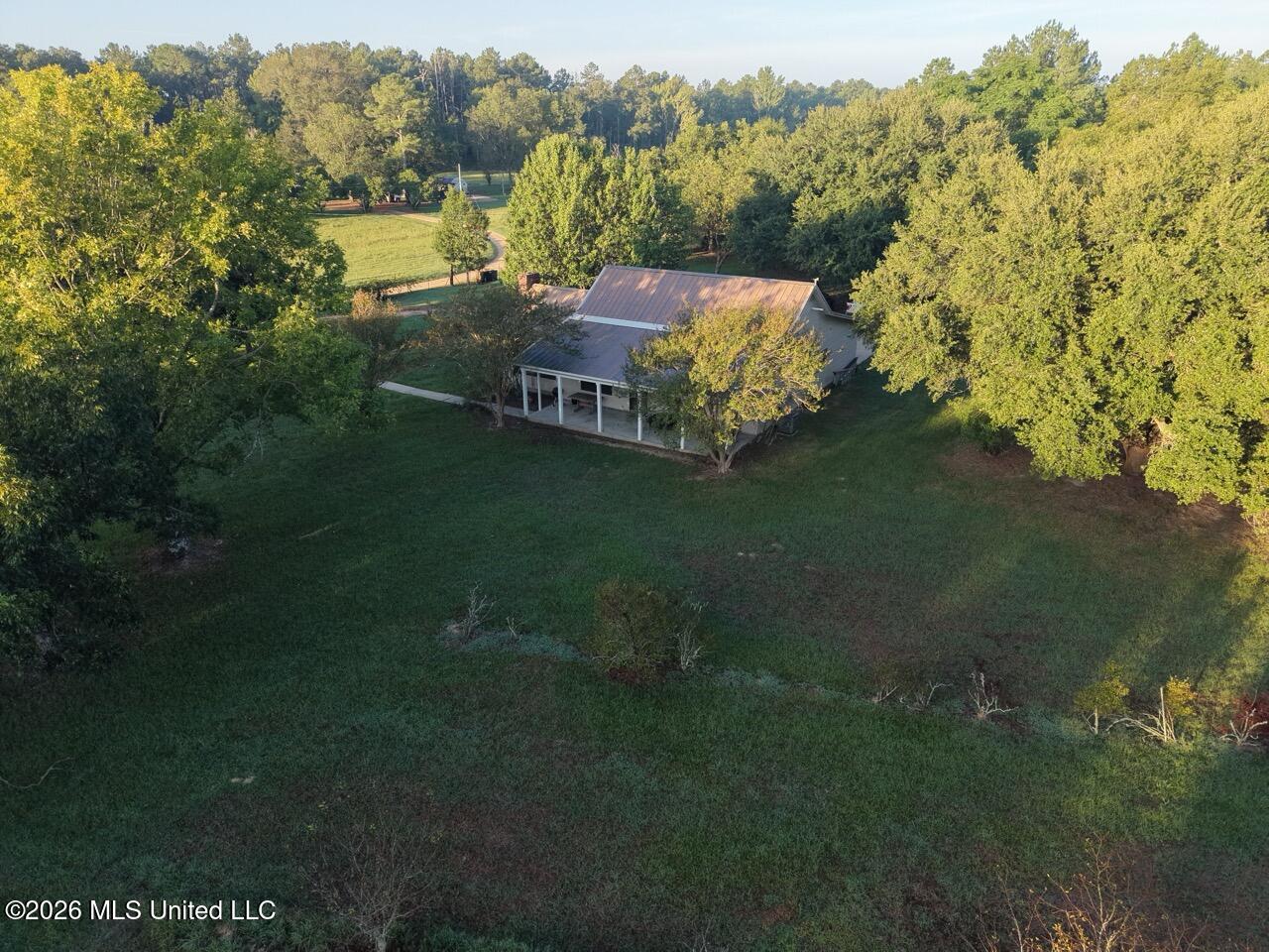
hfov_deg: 71.6
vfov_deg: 56.8
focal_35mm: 24
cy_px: 476
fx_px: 880
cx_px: 634
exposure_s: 1/1000
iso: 400
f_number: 1.8
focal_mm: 8.67
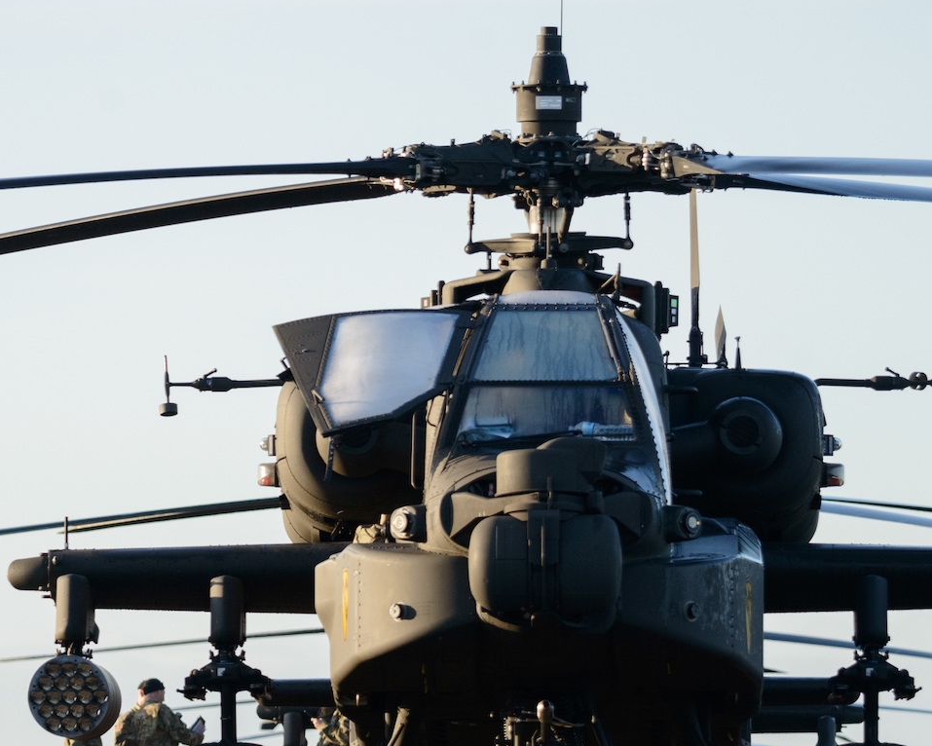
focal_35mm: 353
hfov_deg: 5.5
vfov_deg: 4.4
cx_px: 466
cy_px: 677
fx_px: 9739
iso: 800
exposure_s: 1/1600
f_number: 6.3
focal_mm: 250
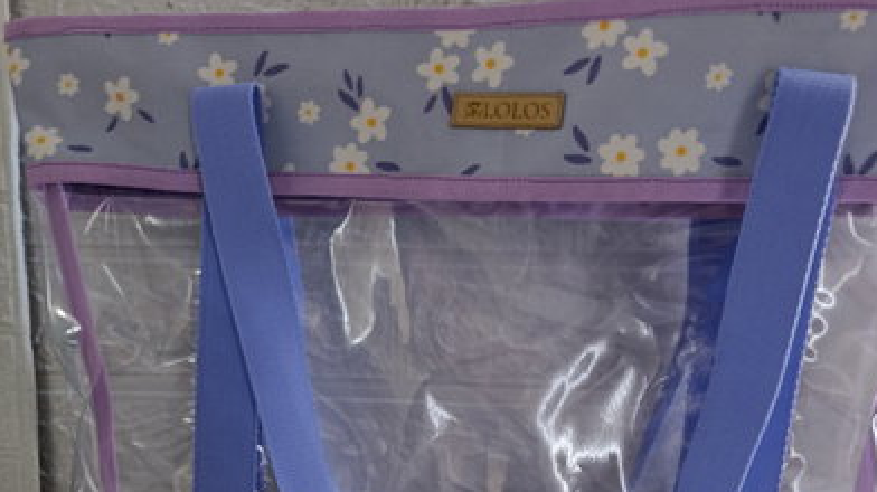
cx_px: 438
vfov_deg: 31.7
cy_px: 502
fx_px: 790
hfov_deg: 58.1
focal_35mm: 34
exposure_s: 1/25
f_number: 1.65
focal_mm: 6.11
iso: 1929
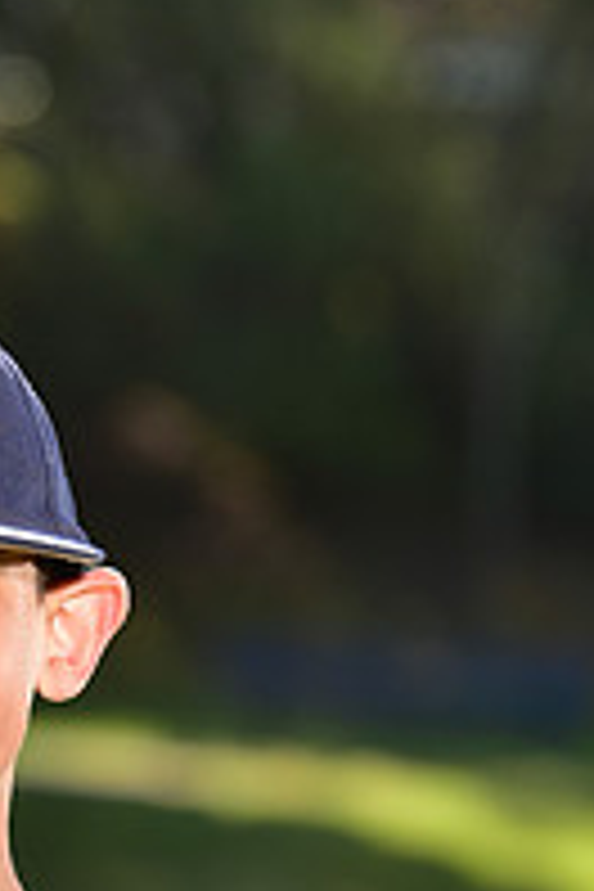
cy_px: 1206
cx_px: -263
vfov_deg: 4.8
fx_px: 10518
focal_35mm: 425
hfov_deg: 3.2
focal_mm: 145
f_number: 5
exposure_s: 1/250
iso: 100
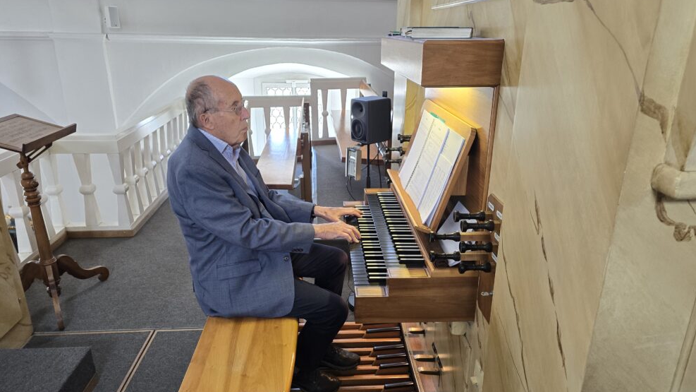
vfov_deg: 44.4
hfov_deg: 71.9
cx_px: 360
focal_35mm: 26
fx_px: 480
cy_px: 207
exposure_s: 1/100
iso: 250
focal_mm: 6.3
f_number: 1.7
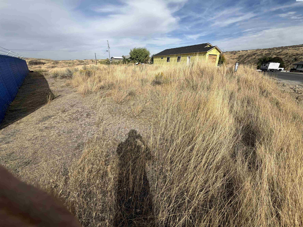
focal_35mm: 14
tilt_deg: -22.3
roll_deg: -0.1
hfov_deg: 102.1
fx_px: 123
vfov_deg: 85.7
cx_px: 152
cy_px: 114
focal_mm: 2.22
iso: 20
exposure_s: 1/1167
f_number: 2.2
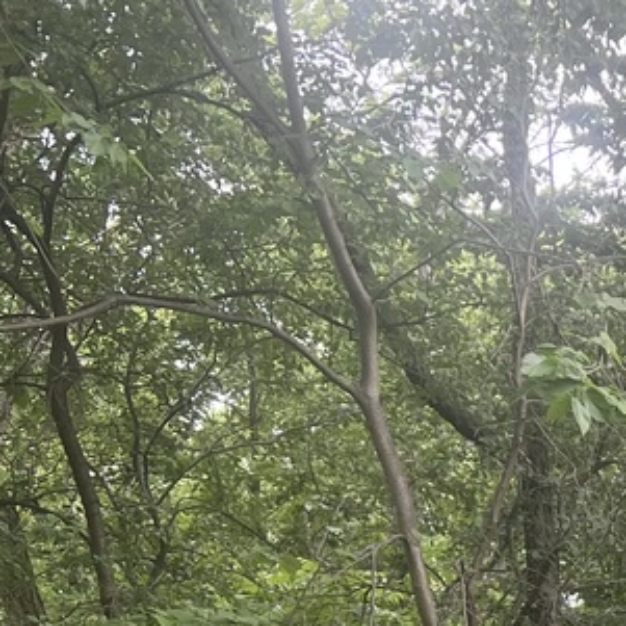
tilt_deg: +0.6
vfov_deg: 14.7
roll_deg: -1.5
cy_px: 946
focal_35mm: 110
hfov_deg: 14.0
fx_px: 2251
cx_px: 1127
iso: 40
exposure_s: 1/219
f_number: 1.5
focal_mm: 5.7
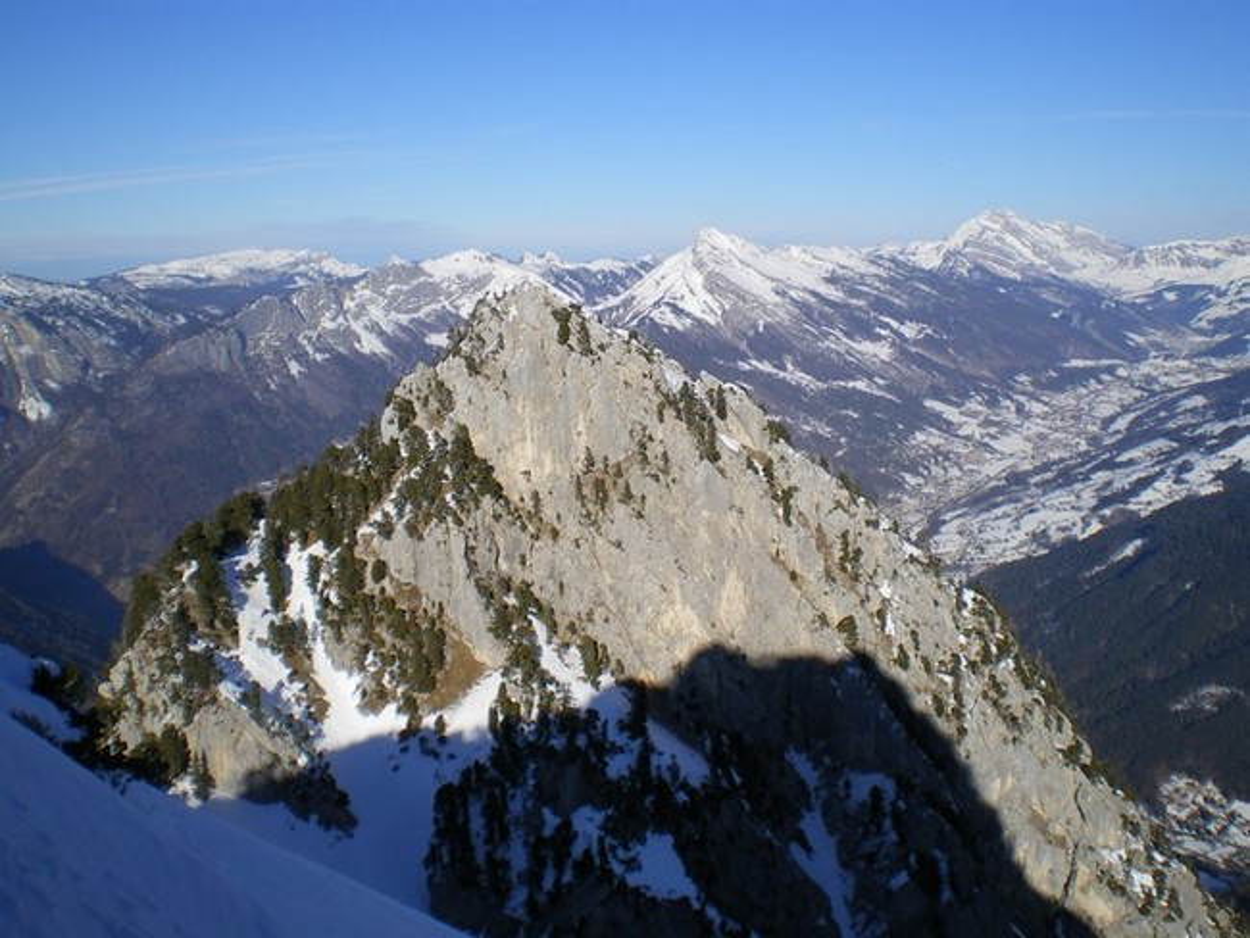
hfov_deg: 49.0
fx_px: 1373
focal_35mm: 38
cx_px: 625
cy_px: 469
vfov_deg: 37.7
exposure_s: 1/500
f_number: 4.6
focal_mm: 6.3
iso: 64
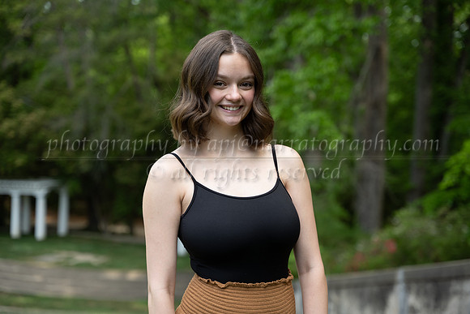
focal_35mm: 68
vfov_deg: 20.0
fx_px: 888
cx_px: 235
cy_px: 157
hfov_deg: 29.6
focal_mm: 68
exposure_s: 1/400
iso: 200
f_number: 3.2
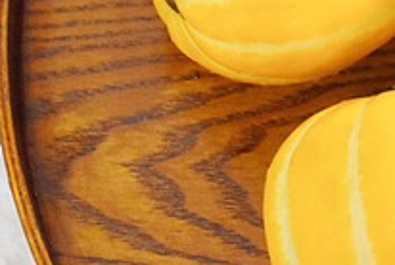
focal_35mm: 227
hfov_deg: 8.8
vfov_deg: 6.1
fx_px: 2494
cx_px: 648
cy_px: -16
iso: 3200
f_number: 4.8
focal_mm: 40
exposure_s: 1/125
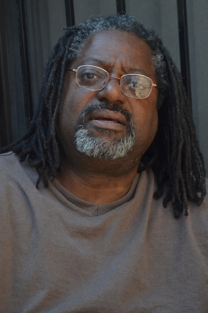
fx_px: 715
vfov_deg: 24.6
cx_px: 104
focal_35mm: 82
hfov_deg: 16.6
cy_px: 156
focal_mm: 55
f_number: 5.6
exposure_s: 1/125
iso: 320
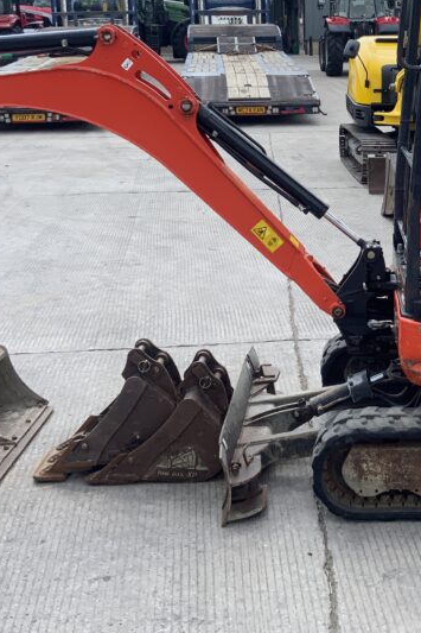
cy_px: 186
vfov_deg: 34.0
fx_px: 1018
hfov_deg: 22.7
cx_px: 384
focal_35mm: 58
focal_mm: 3
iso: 16
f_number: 1.8
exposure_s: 1/944
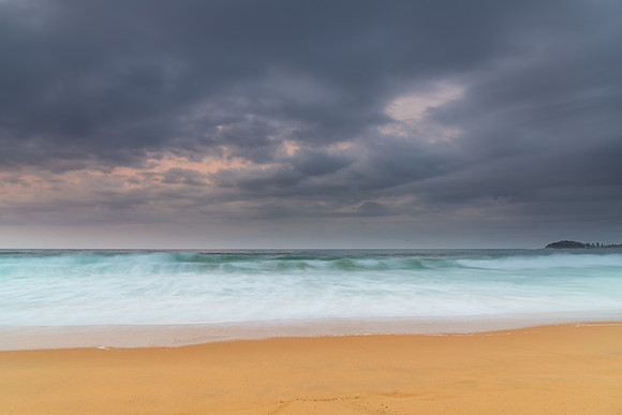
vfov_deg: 51.0
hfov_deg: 71.2
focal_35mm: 25
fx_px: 435
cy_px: 208
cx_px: 311
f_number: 8
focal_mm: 24
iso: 31
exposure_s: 2.5
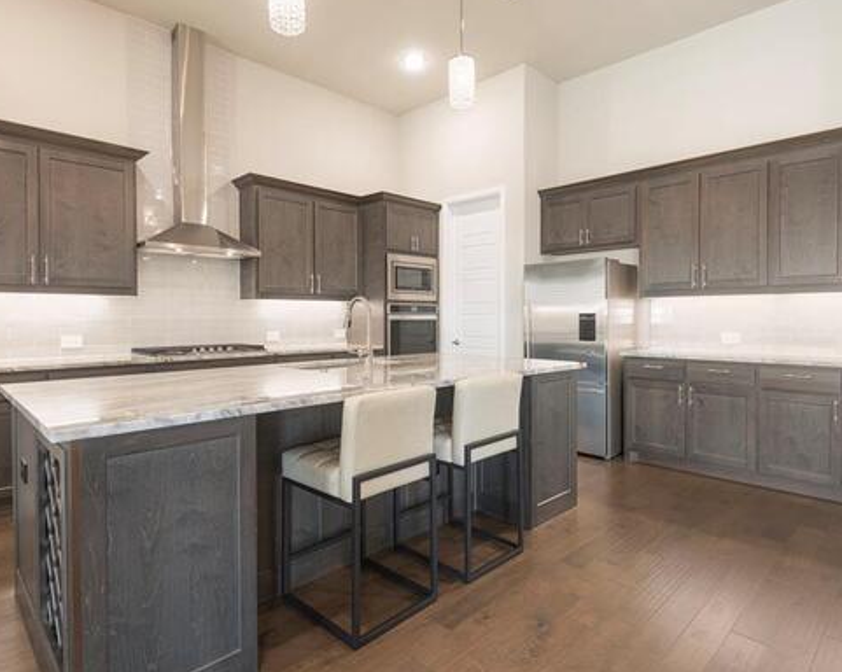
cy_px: 323
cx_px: 425
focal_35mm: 20
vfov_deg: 68.0
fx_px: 498
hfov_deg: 80.4
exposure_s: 1
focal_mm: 16
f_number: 7.1
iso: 100
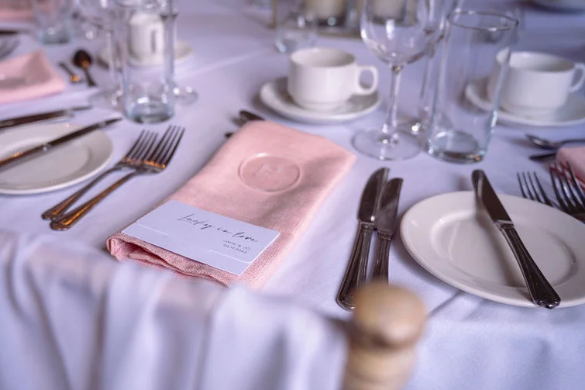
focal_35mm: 38
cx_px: 208
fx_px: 617
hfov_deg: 50.0
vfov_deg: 35.0
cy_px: 179
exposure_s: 1/250
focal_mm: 28
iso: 160
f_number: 2.8
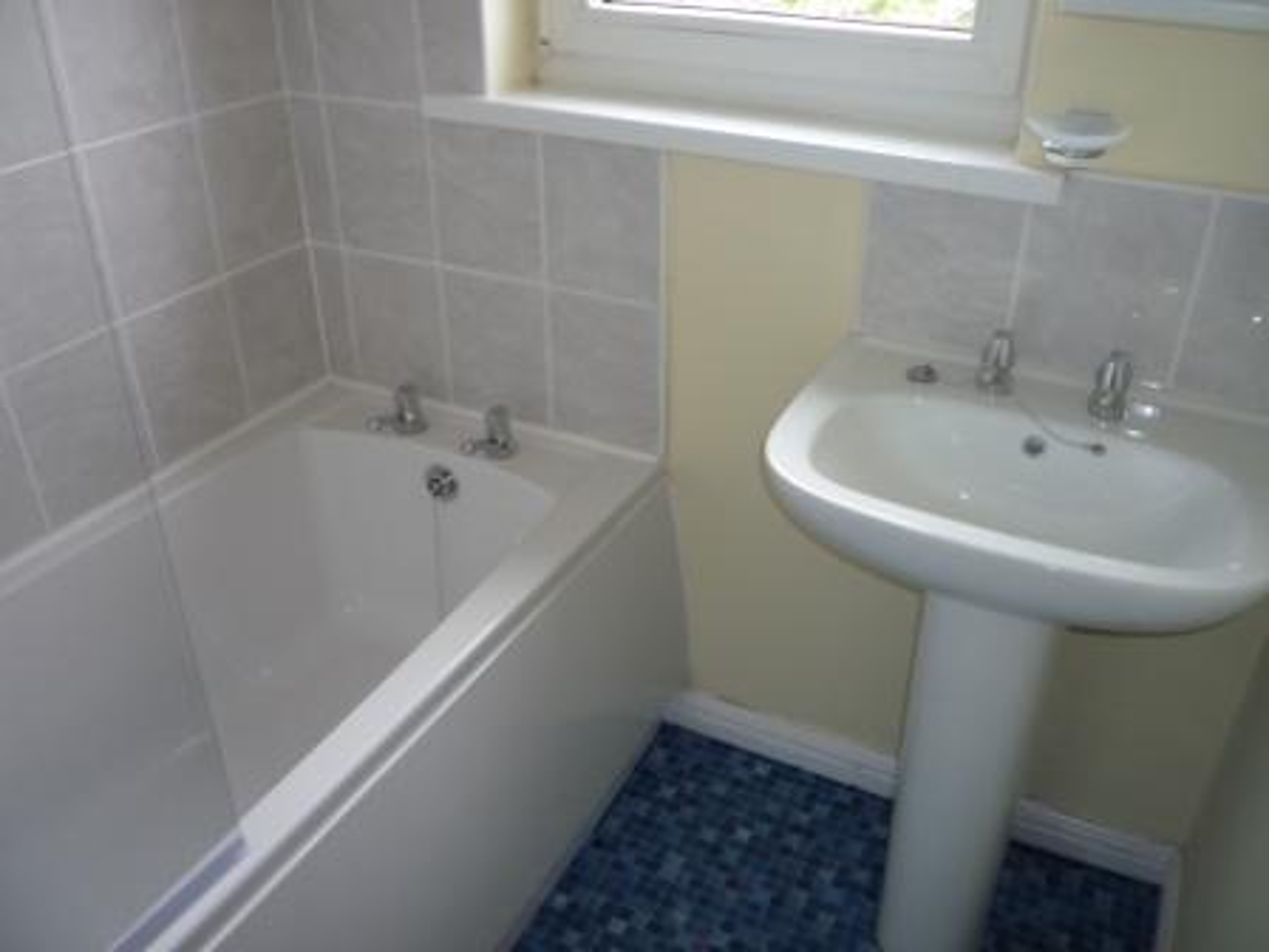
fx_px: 1100
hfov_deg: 60.0
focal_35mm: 30
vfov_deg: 46.8
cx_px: 634
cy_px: 476
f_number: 3.3
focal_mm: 5.2
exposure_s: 1/30
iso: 100
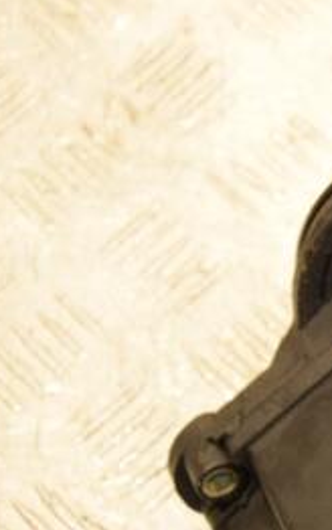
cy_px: 386
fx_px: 2126
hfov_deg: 8.6
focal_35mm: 147
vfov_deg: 14.2
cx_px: 581
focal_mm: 42
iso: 800
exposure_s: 1/200
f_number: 5
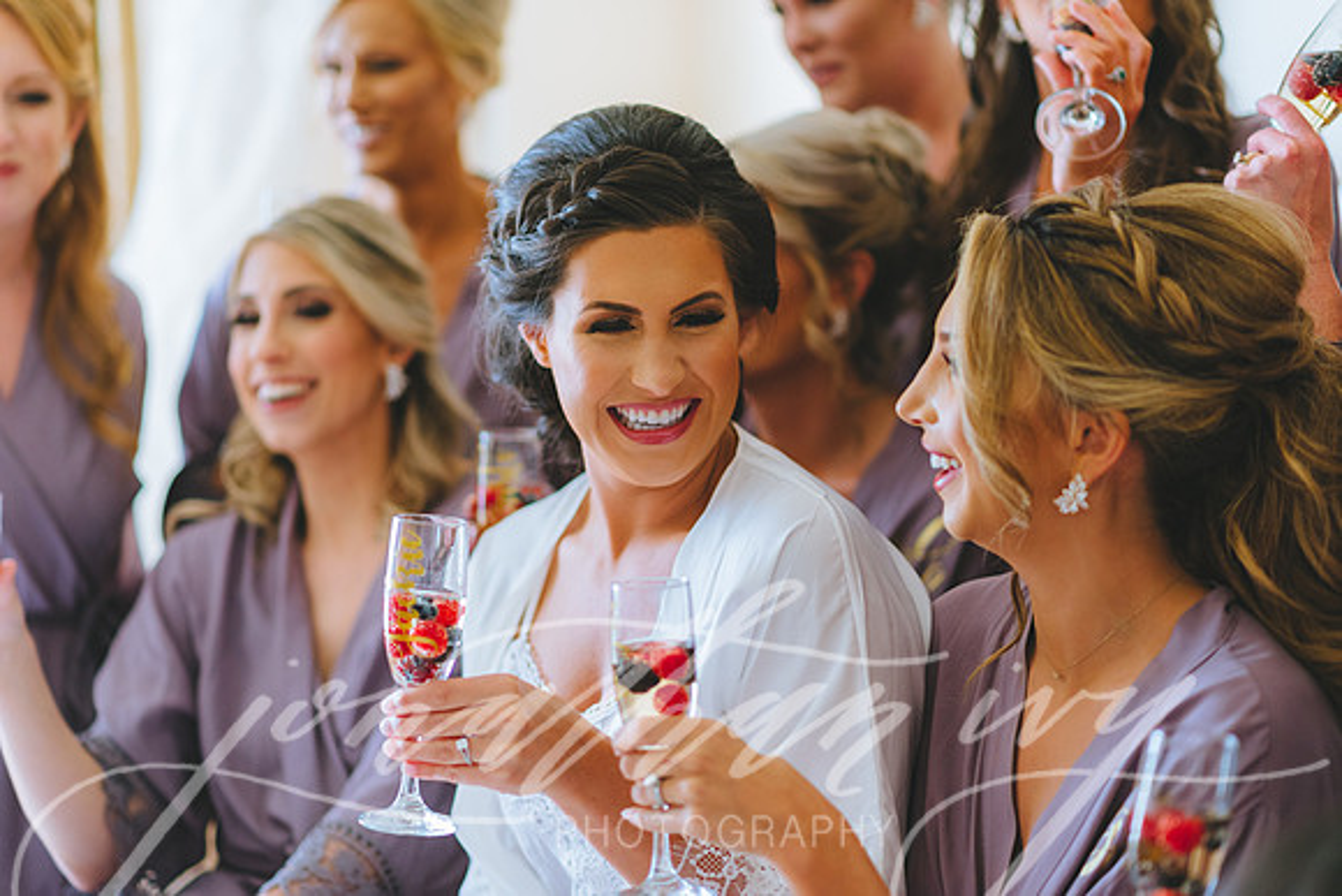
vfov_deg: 16.1
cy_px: 448
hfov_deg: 23.9
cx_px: 671
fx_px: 3169
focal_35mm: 85
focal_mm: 85
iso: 400
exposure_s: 1/320
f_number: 2
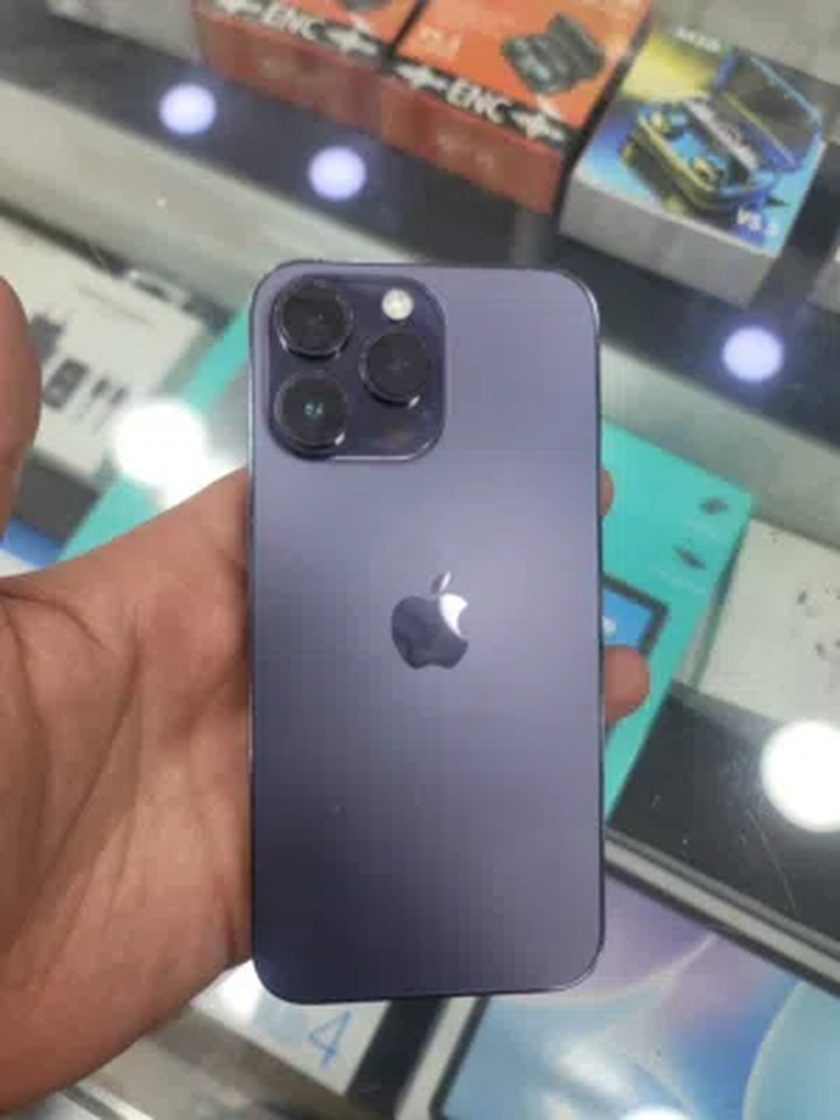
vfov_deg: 69.4
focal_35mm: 25
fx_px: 809
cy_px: 560
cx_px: 420
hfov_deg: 54.9
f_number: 1.8
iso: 32
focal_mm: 7
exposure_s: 1/100
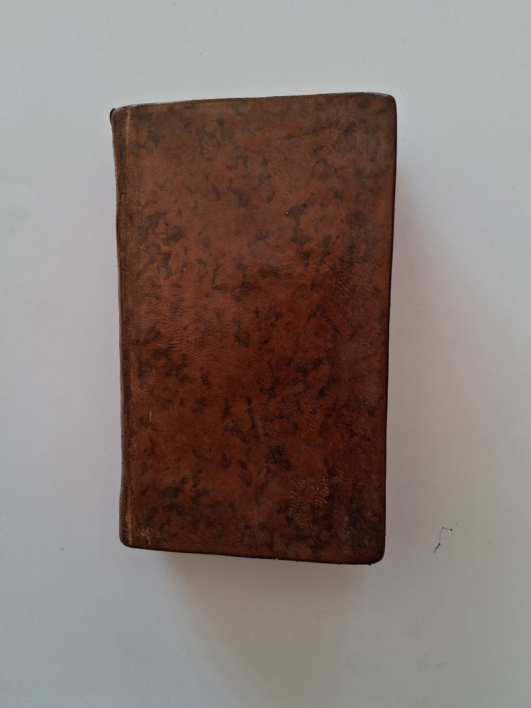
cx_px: 266
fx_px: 532
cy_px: 354
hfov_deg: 53.1
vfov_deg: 67.3
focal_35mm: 26
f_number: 1.8
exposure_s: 1/100
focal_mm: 3.98
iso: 125
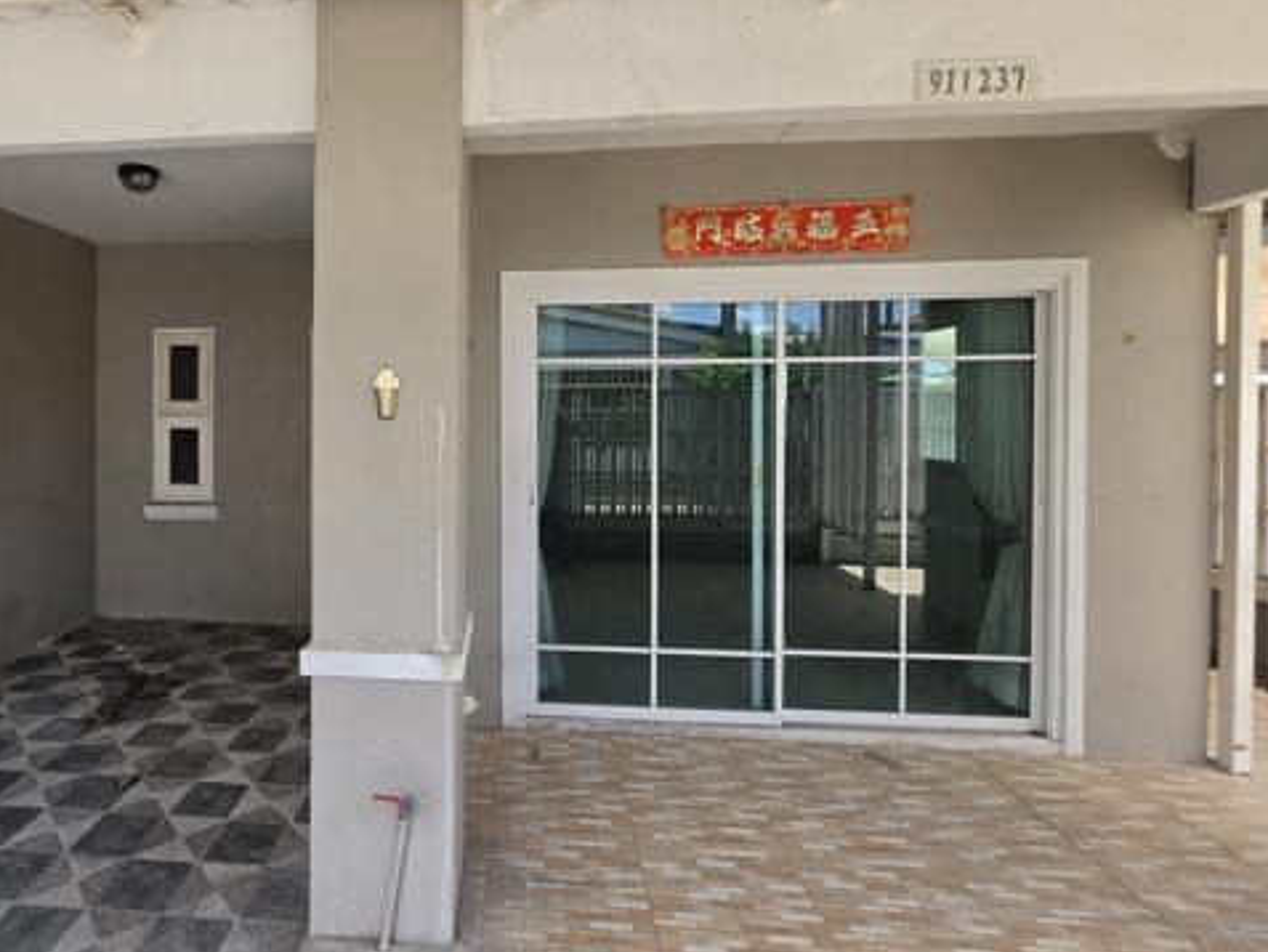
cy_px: 419
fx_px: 660
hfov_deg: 85.9
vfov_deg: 71.4
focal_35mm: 18
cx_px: 468
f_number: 1.9
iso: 16
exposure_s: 1/100
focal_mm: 2.2
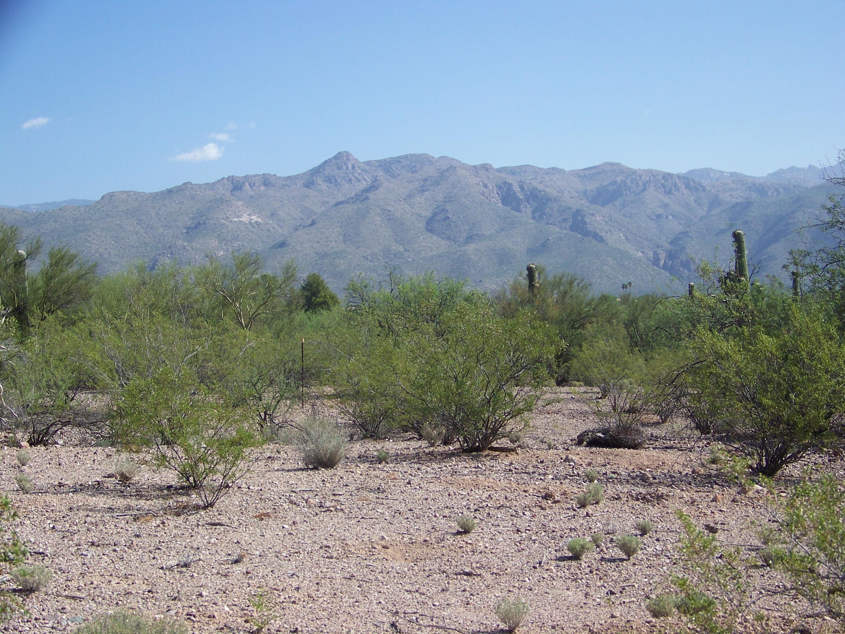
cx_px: 422
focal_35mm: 62
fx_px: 1513
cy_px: 317
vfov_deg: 23.7
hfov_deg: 31.2
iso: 64
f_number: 3.2
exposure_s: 1/800
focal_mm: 10.5
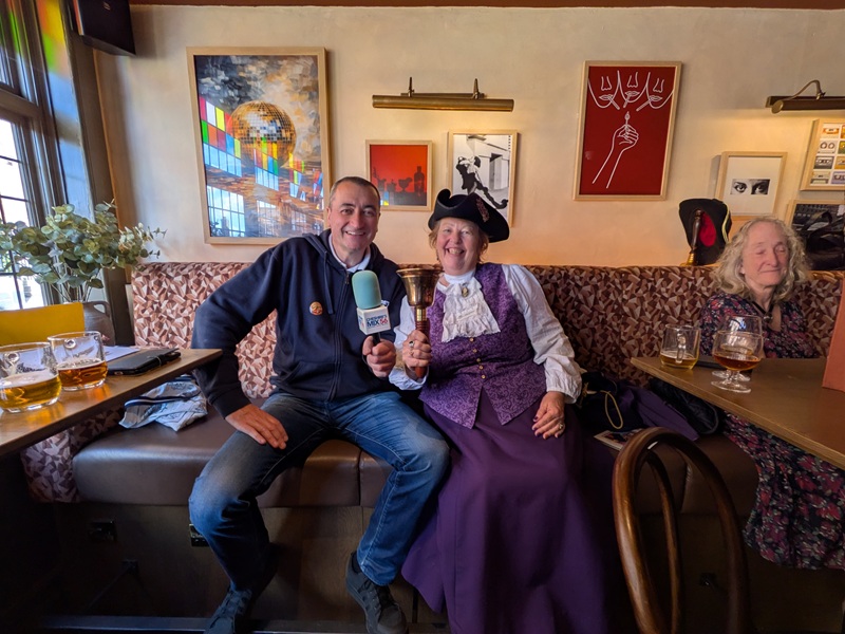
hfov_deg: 102.1
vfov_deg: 85.7
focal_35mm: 14
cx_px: 422
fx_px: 342
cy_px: 317
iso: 79
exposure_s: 1/100
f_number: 2.2
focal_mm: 1.83
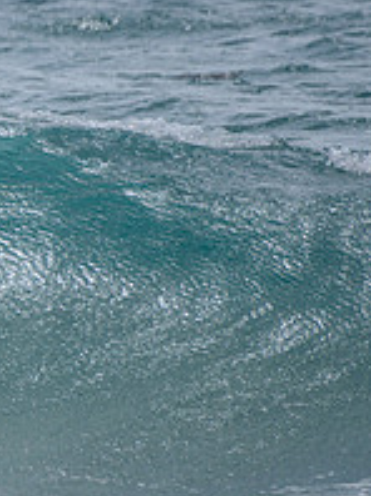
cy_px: 194
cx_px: -512
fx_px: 24790
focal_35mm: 1731
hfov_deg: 0.9
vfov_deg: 1.1
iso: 90
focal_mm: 500
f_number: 5.6
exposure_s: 1/1600
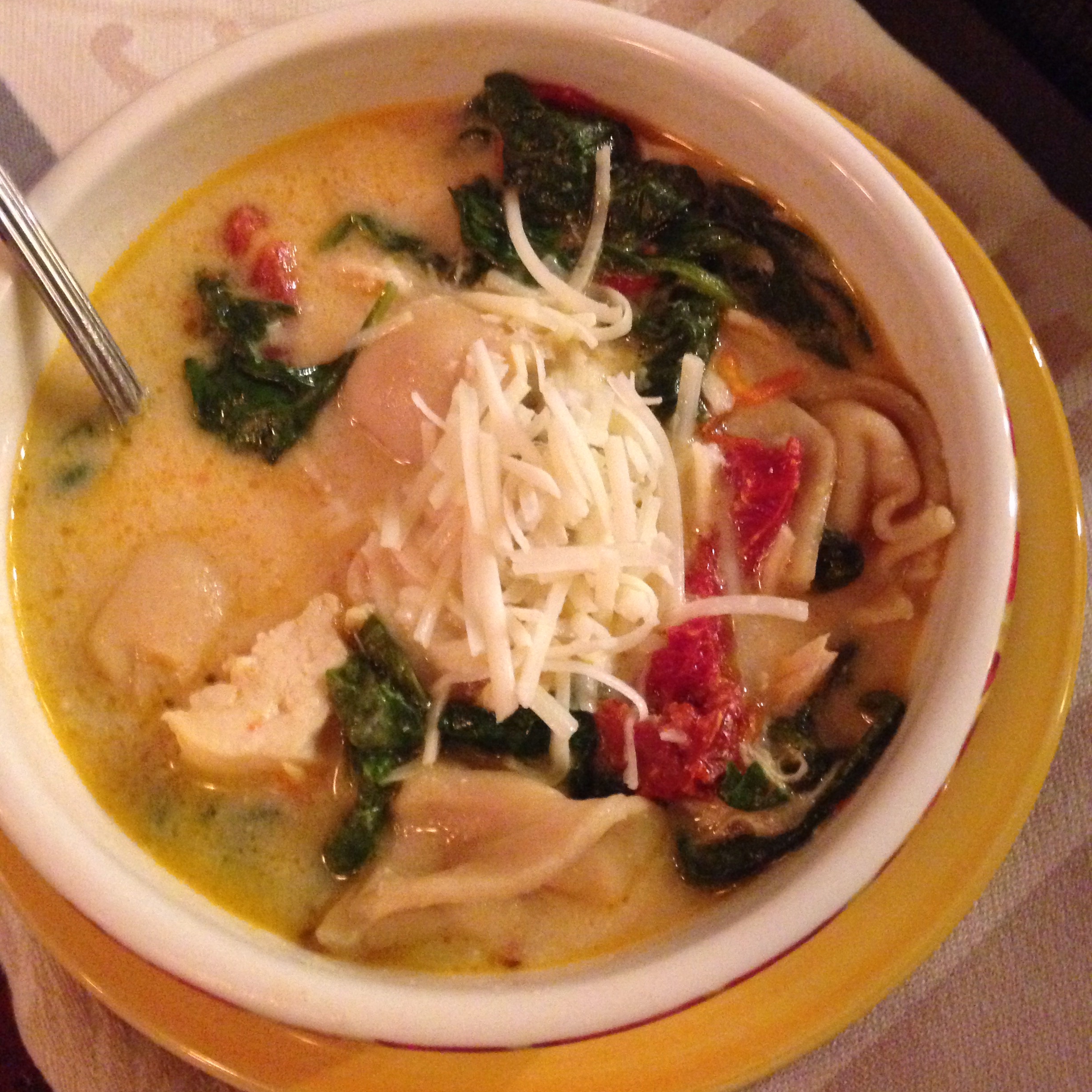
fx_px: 1392
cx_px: 545
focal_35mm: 39
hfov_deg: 42.8
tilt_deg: -69.6
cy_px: 480
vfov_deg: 42.8
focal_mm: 4.12
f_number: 2.4
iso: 640
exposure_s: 1/15
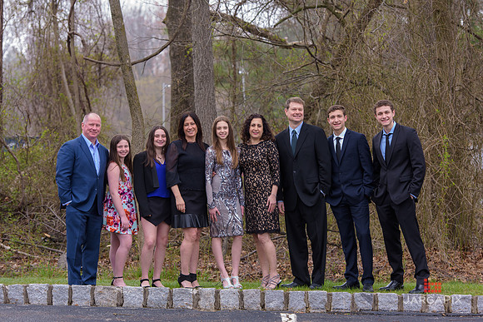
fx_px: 1557
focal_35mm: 116
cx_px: 242
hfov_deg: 17.6
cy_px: 161
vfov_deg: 11.8
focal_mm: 116
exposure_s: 1/250
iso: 400
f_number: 5
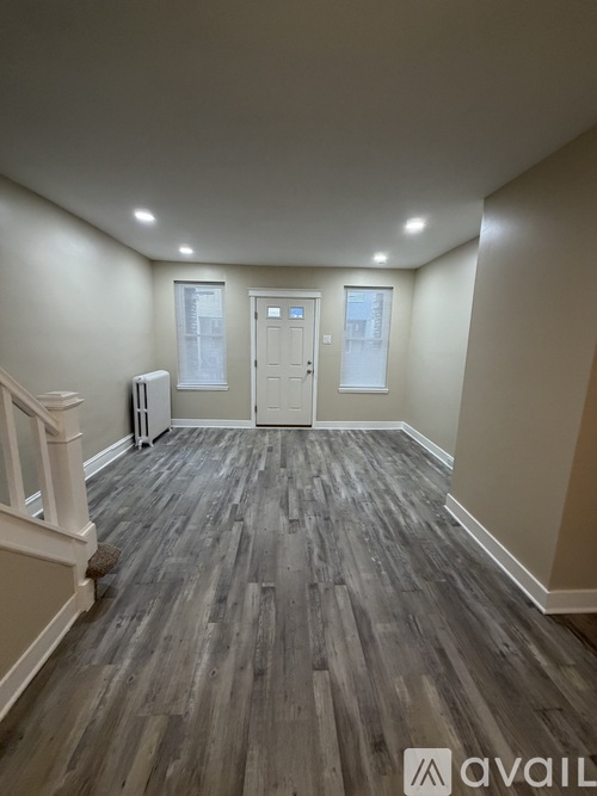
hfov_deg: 85.7
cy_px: 398
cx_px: 298
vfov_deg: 102.1
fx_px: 322
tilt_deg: -12.5
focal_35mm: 14
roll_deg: +1.2
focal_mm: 2.22
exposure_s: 1/120
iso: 320
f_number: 2.2
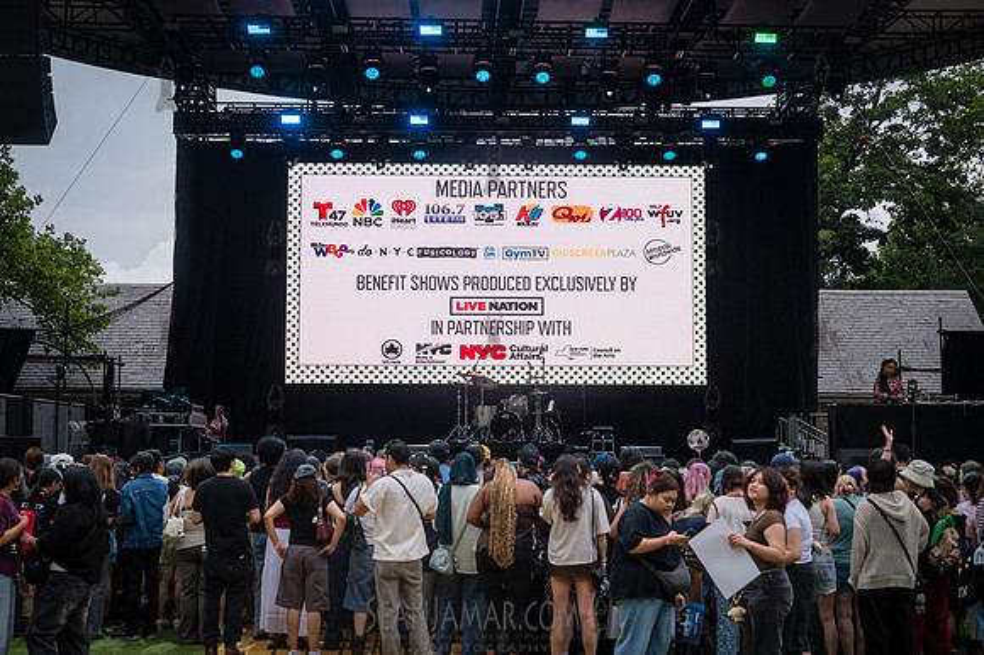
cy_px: 328
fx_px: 1405
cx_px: 492
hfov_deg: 38.6
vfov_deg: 26.2
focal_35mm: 51
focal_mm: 51
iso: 1250
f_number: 4.5
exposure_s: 1/2000
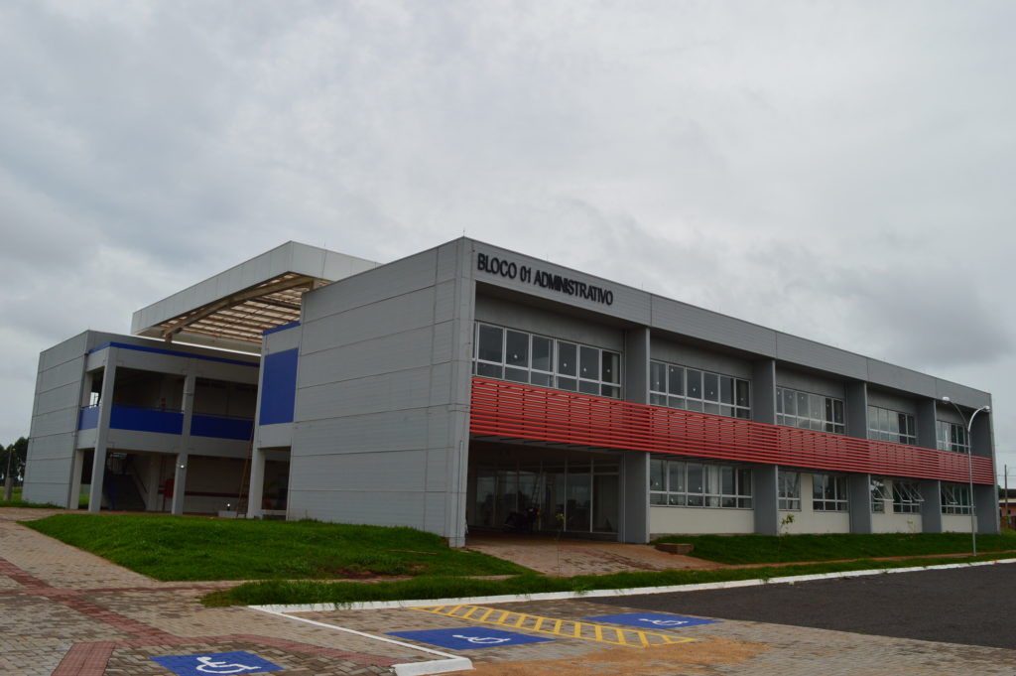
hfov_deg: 62.0
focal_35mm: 30
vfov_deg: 43.5
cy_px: 338
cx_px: 508
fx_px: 846
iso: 320
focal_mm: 20
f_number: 11
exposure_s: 1/500
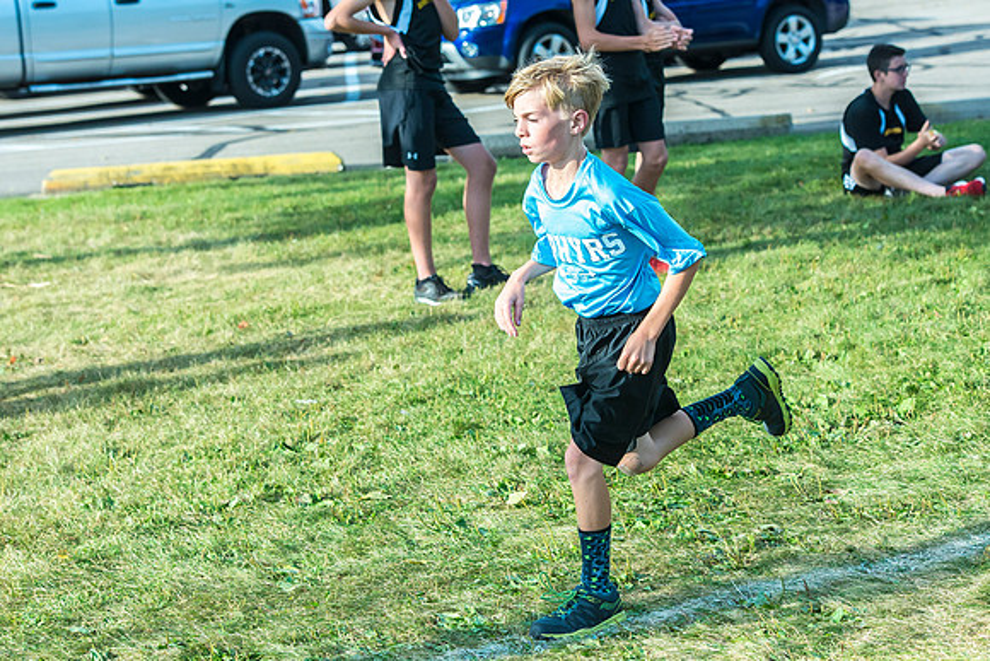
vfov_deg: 13.3
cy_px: 302
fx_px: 2838
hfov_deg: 19.8
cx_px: 508
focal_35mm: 103
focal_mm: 95
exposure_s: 1/3200
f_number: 6.3
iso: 2000
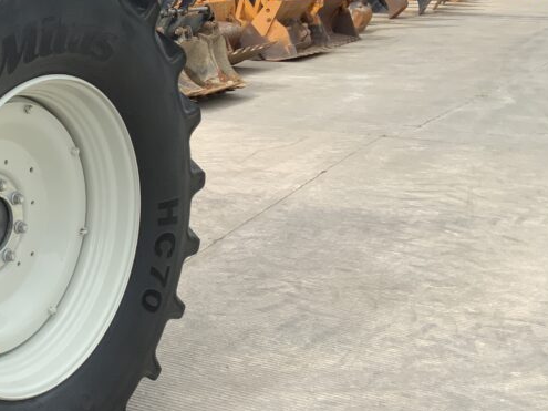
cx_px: 31
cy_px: 204
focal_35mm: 60
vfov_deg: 24.4
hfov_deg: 30.4
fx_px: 950
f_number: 1.8
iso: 16
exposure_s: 1/759
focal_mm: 3
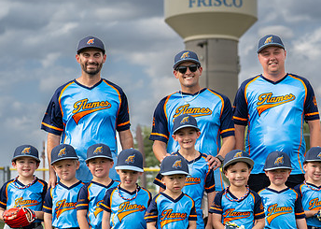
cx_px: 213
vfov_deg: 13.3
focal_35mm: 107
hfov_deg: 18.7
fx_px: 975
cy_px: 175
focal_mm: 50
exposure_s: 1/800
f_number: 2.5
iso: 100
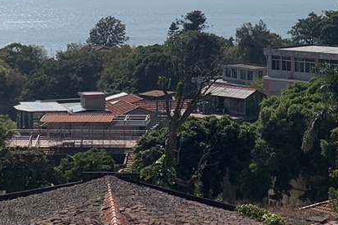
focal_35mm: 104
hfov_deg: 19.6
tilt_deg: +3.9
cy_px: -69
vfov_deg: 12.7
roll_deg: -0.1
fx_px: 976
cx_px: 184
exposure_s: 1/8696
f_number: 1.8
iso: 25
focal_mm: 4.25
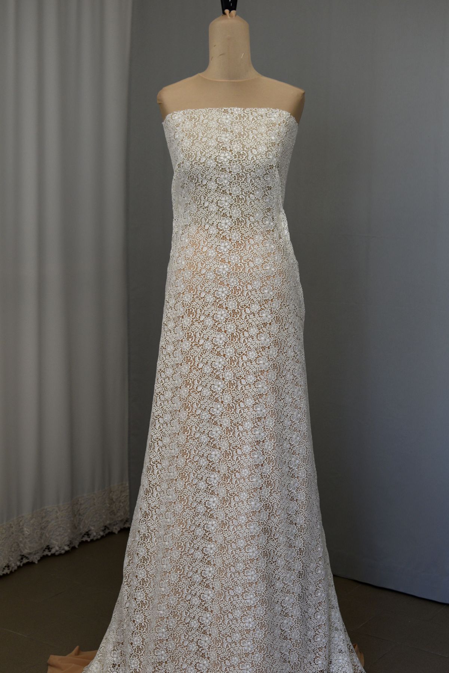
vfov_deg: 37.9
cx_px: 224
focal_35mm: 52
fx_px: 982
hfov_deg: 25.8
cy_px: 336
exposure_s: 1/80
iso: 400
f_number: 4.5
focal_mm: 35
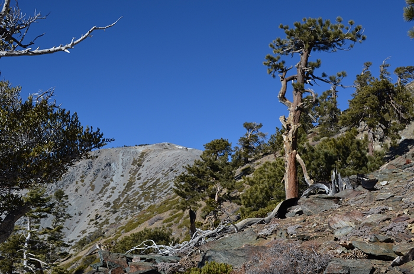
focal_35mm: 45
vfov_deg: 29.8
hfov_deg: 43.7
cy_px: 137
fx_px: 517
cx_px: 207
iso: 100
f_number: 8
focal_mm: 30
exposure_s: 1/250
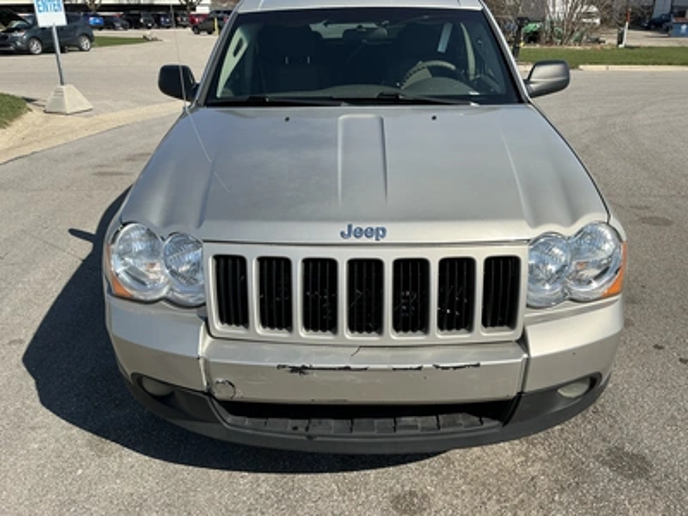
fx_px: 557
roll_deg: +0.2
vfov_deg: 49.7
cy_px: 258
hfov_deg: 63.4
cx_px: 344
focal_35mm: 28
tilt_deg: -23.0
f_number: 1.8
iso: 25
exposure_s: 1/2141
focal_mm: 3
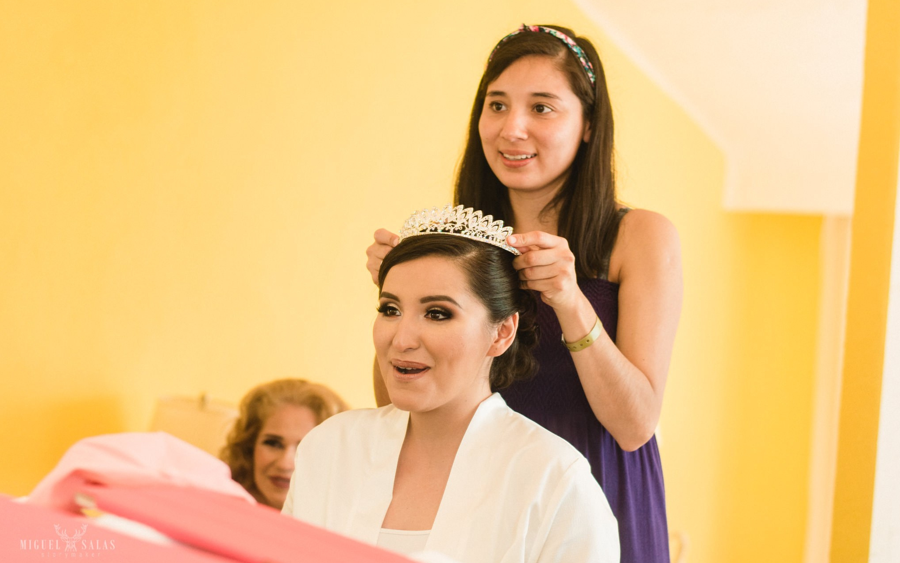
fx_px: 1889
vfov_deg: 16.9
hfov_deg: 26.8
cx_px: 453
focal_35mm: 77
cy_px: 277
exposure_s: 1/320
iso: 200
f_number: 2.5
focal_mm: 50
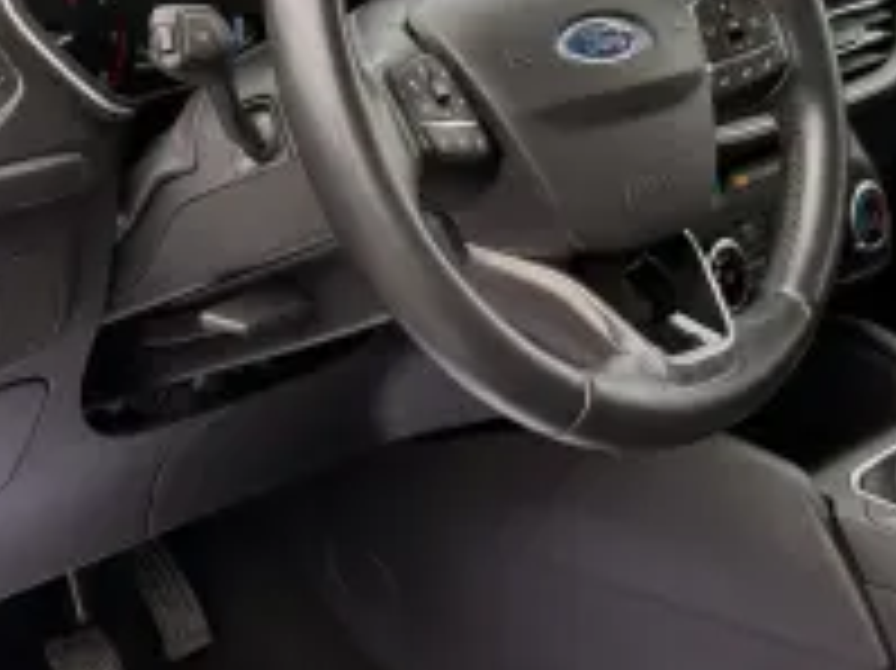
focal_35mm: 87
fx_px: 2251
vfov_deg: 16.7
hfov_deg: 22.5
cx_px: 441
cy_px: 81
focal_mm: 6.76
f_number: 1.78
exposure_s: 1/693
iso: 100
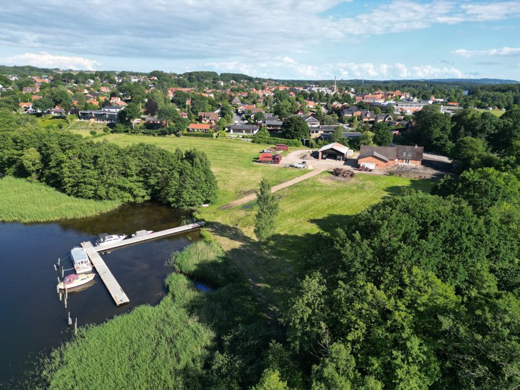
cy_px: 195
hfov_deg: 71.6
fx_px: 361
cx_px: 260
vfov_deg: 56.8
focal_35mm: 24
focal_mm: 6.72
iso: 110
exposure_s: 1/1600
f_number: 1.7
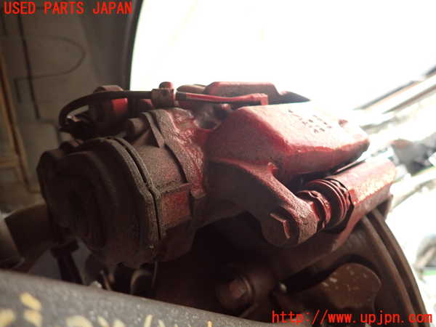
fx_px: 315
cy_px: 164
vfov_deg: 54.9
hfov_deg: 69.4
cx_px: 218
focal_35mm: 25
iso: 400
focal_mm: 4.5
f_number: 2
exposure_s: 1/30
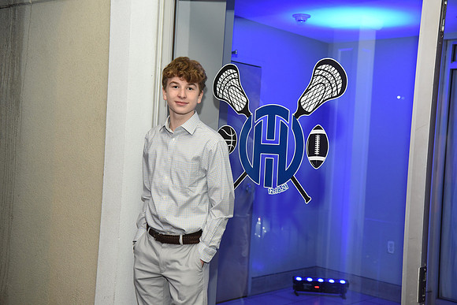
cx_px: 228
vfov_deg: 28.1
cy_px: 152
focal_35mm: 48
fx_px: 609
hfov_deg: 41.1
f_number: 5.6
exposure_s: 1/60
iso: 2500
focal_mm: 48
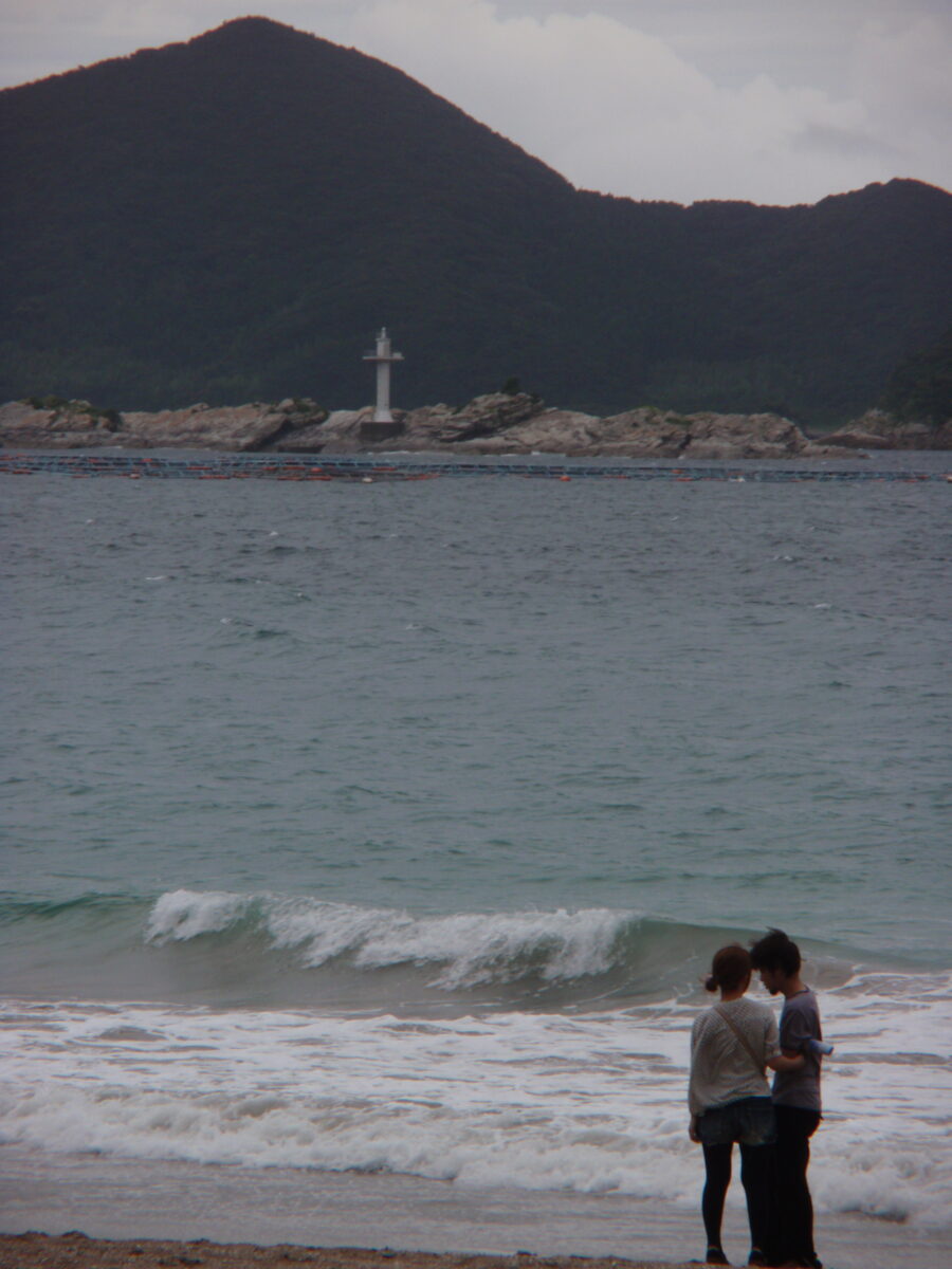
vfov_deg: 7.1
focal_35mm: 280
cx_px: 476
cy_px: 634
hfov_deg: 5.3
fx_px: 10267
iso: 80
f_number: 5.9
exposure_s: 1/250
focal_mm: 50
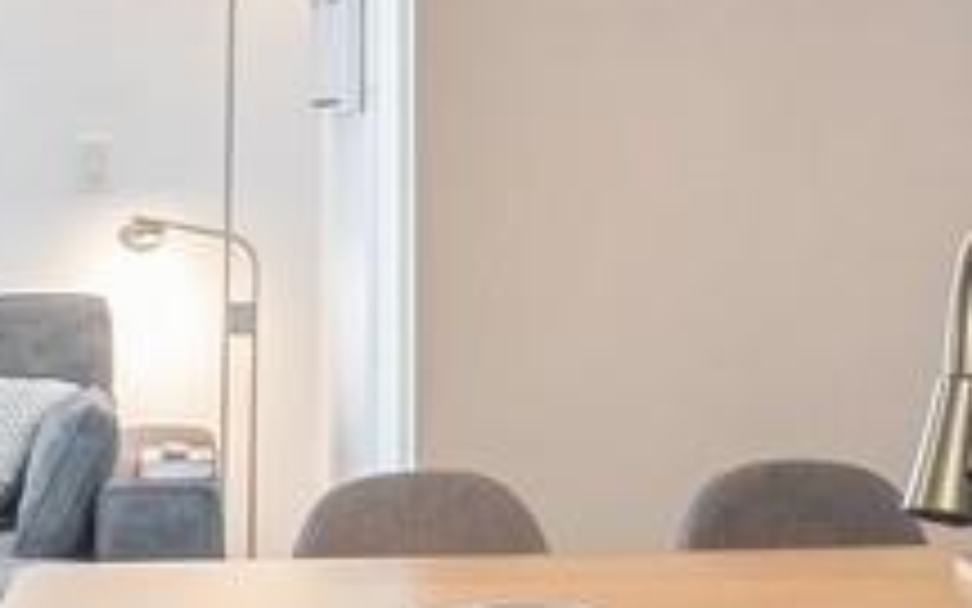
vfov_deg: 10.8
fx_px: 3205
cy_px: 68
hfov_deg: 17.0
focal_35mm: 121
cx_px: 904
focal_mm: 16
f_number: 8
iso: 400
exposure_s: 1/5
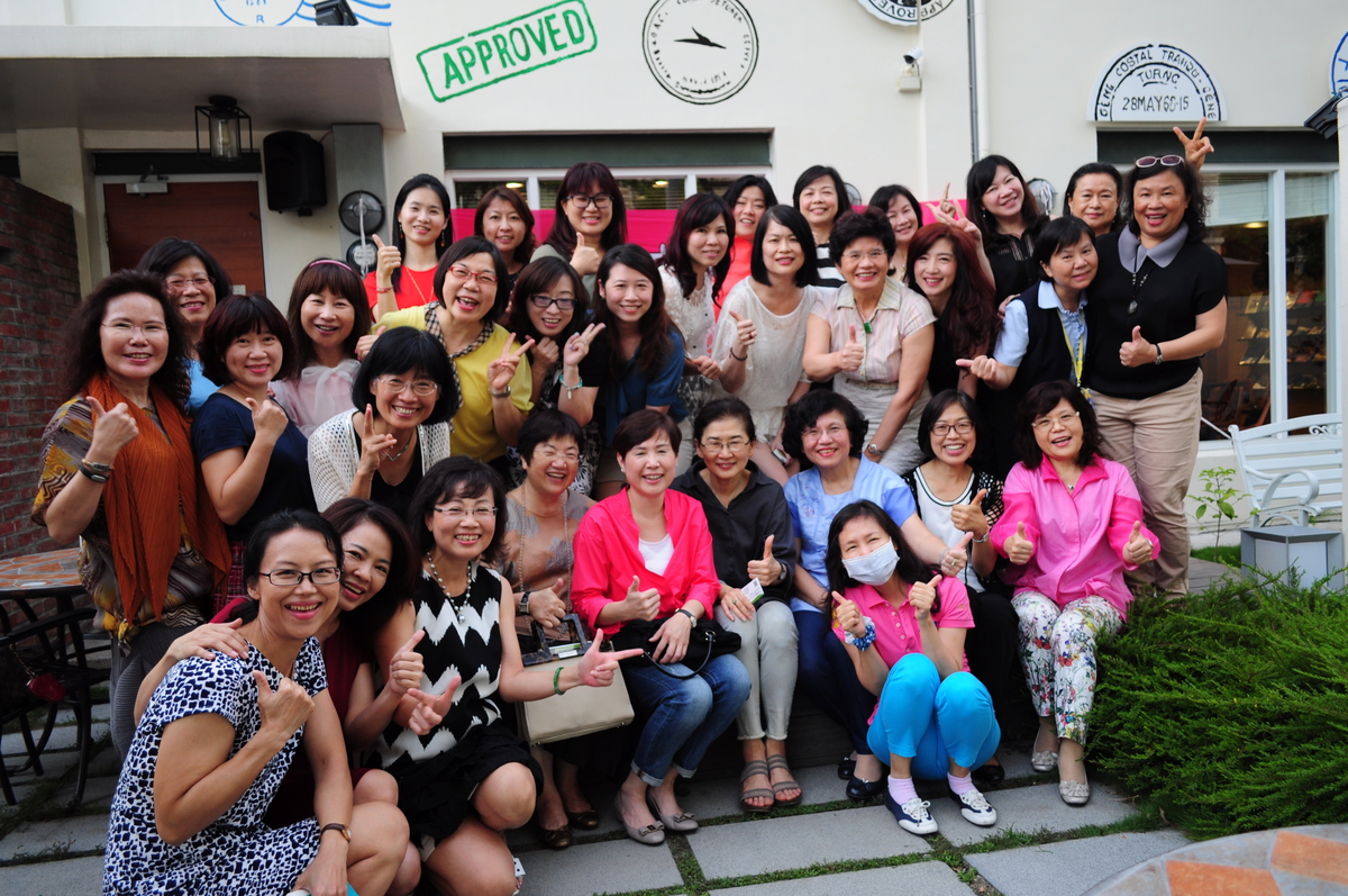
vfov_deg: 47.8
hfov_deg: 67.4
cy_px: 448
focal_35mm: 27
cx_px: 674
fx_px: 1010
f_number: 3.5
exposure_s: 1/20
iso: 200
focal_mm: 18
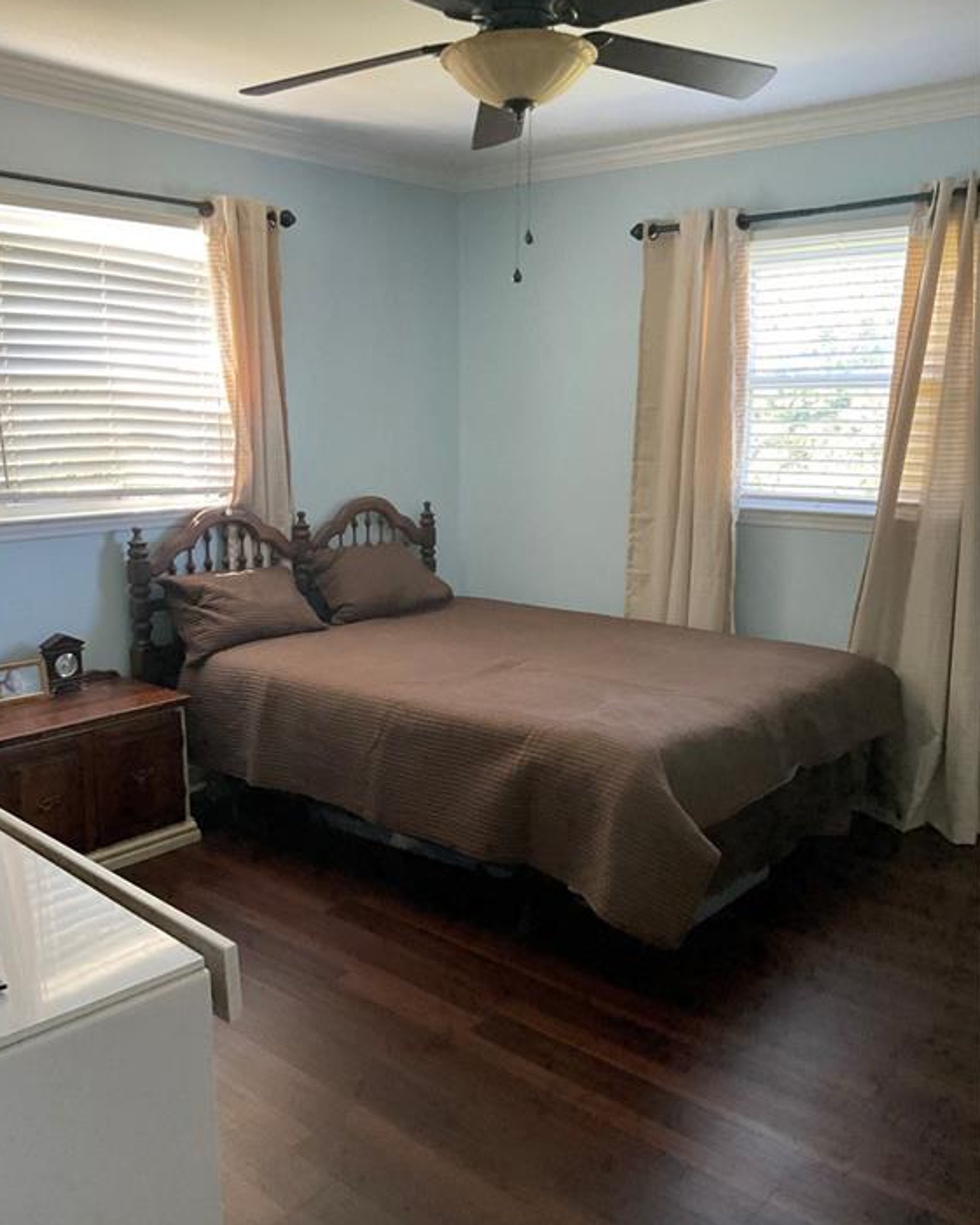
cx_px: 484
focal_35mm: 31
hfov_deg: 47.1
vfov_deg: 57.1
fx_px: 1124
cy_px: 654
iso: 250
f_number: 1.8
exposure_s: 1/60
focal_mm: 3
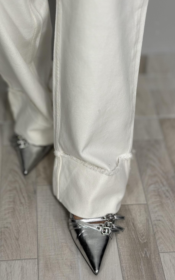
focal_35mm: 70
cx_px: 70
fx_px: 534
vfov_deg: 29.2
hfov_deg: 18.6
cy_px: 93
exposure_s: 1/100
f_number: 1.78
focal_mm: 6.86
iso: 64
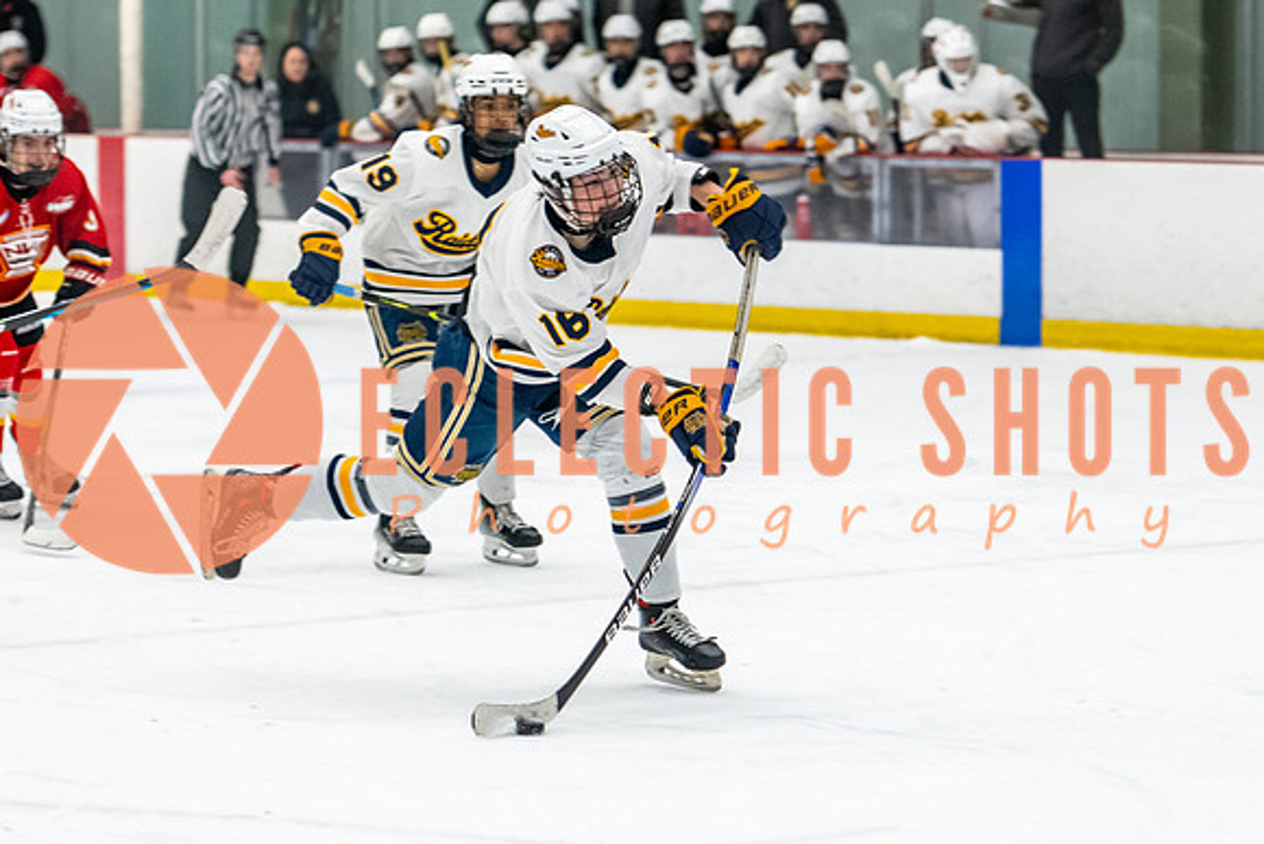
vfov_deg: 8.4
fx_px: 5757
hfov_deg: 12.5
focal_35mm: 164
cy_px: 365
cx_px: 600
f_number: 2.8
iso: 3200
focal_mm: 102
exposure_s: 1/800
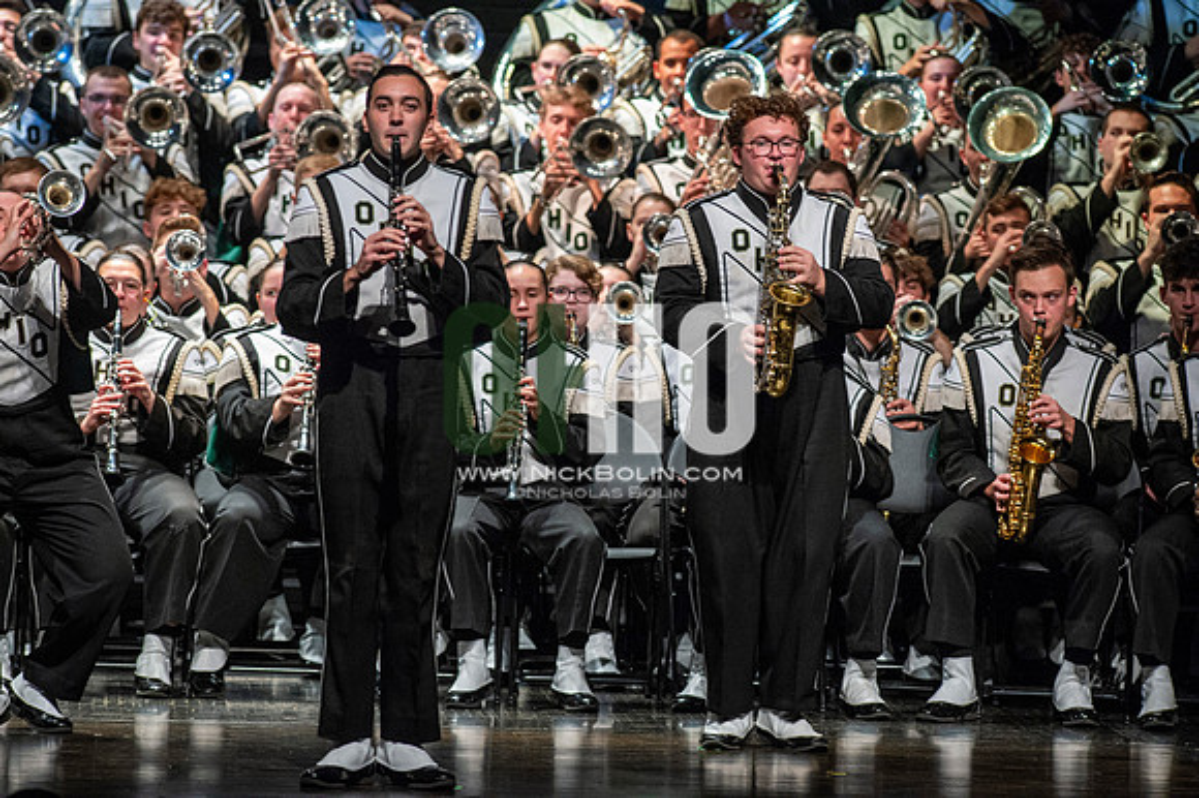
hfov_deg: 6.9
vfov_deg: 4.6
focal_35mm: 300
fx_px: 9986
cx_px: 600
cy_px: 399
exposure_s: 1/400
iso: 5000
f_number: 5.6
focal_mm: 300
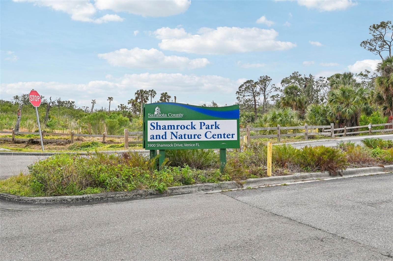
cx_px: 196
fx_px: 327
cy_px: 130
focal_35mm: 30
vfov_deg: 43.5
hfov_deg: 62.0
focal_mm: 30
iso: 400
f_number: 8
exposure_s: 1/1000
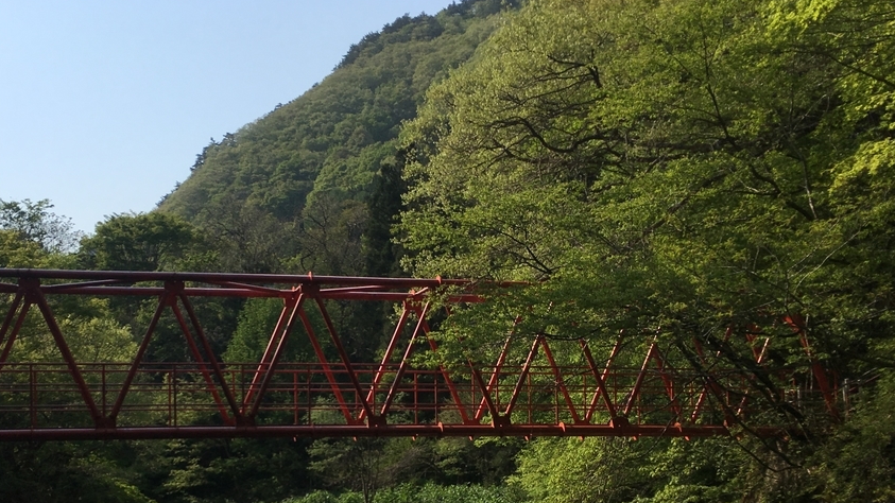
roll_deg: +0.0
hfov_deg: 45.1
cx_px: 343
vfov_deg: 25.8
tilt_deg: +2.5
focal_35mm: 45
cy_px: 438
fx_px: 1068
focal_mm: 4.15
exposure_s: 1/2959
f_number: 2.2
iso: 25
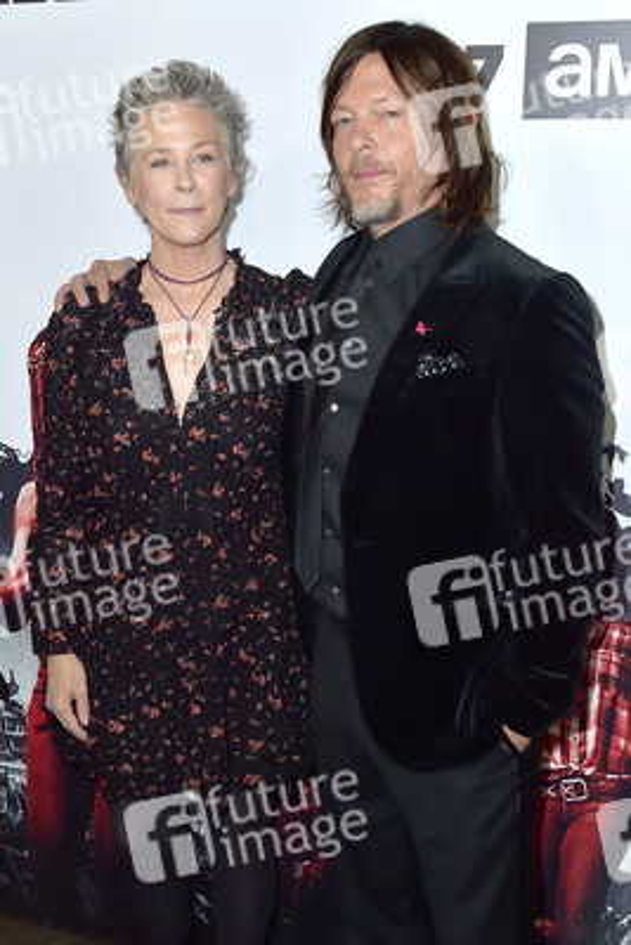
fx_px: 762
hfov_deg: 45.0
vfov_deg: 63.6
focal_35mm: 29
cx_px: 316
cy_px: 472
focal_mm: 29
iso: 400
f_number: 5.6
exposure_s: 1/200
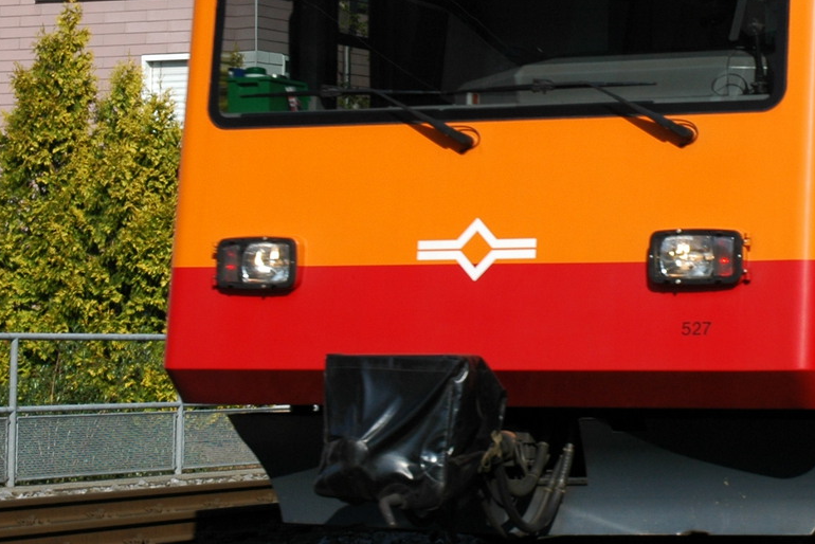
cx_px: 791
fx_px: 2876
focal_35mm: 127
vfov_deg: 10.8
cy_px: 85
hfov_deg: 15.9
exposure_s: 1/400
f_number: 10
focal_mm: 34
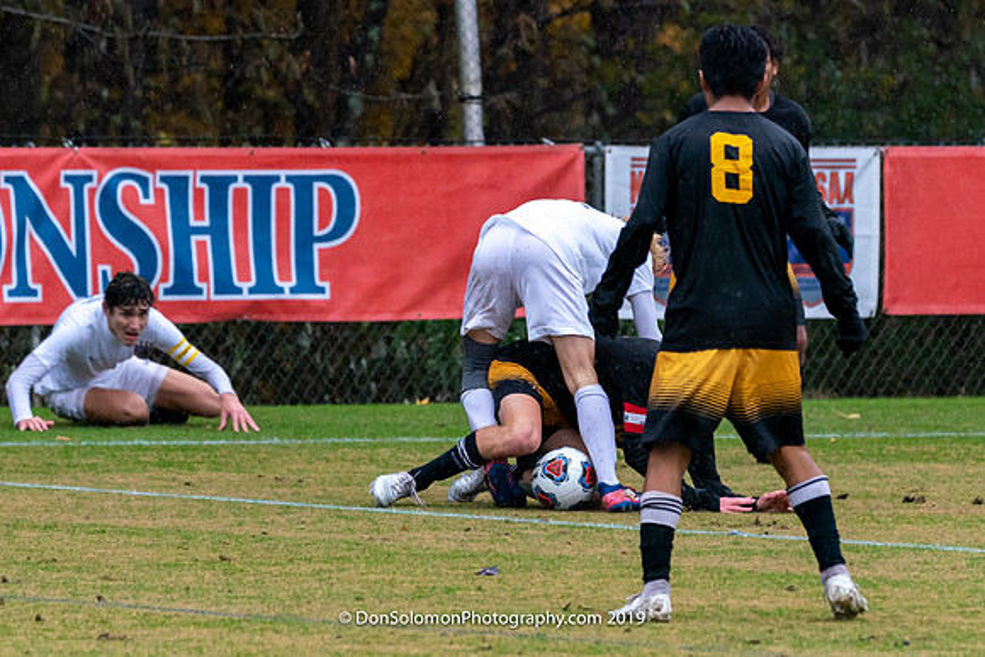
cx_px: 581
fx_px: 12059
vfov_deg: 3.1
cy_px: 369
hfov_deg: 4.7
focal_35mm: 441
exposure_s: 1/1000
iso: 3200
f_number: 5.6
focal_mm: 244
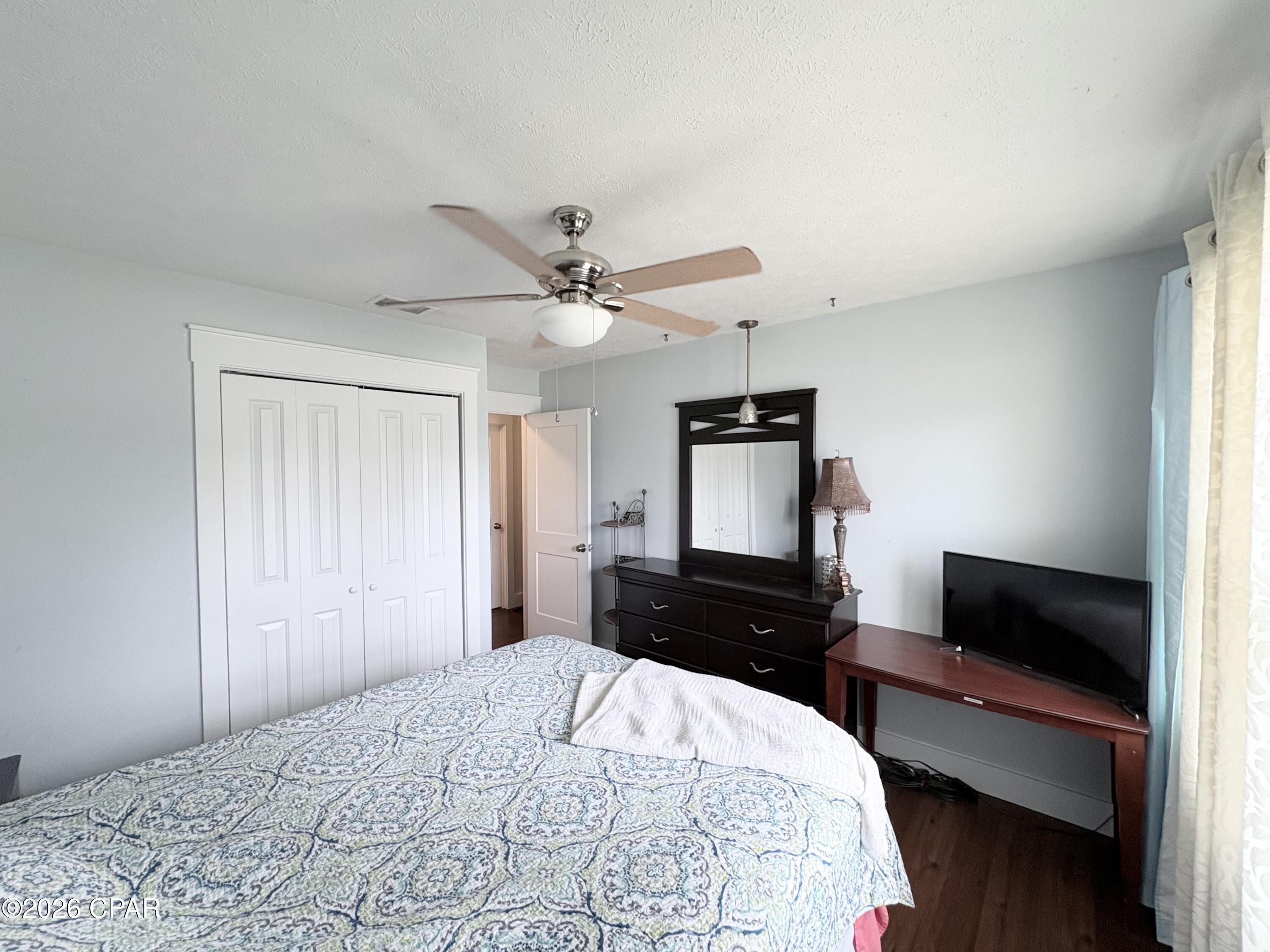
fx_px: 514
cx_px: 635
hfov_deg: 102.1
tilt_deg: -0.6
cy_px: 476
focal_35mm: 14
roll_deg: +0.7
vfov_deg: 85.7
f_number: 2.2
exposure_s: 1/82
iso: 250
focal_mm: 2.22
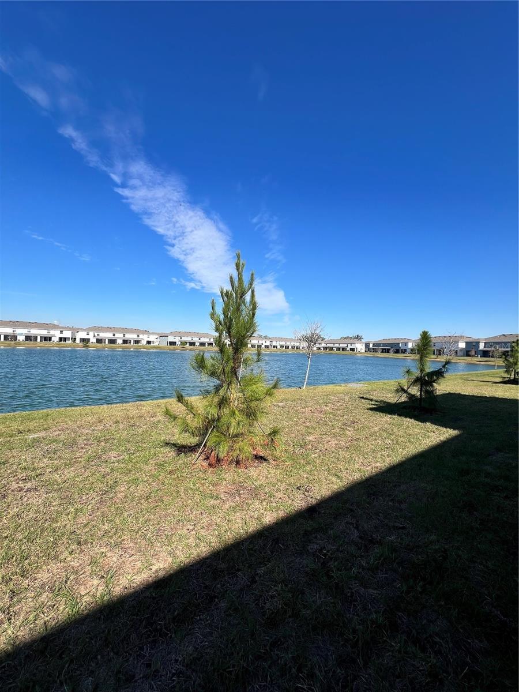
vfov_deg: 106.2
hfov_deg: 89.9
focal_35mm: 13
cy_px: 346
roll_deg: -1.2
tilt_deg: +0.6
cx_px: 260
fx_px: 260
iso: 32
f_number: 1.8
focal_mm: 1.57
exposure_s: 1/2016
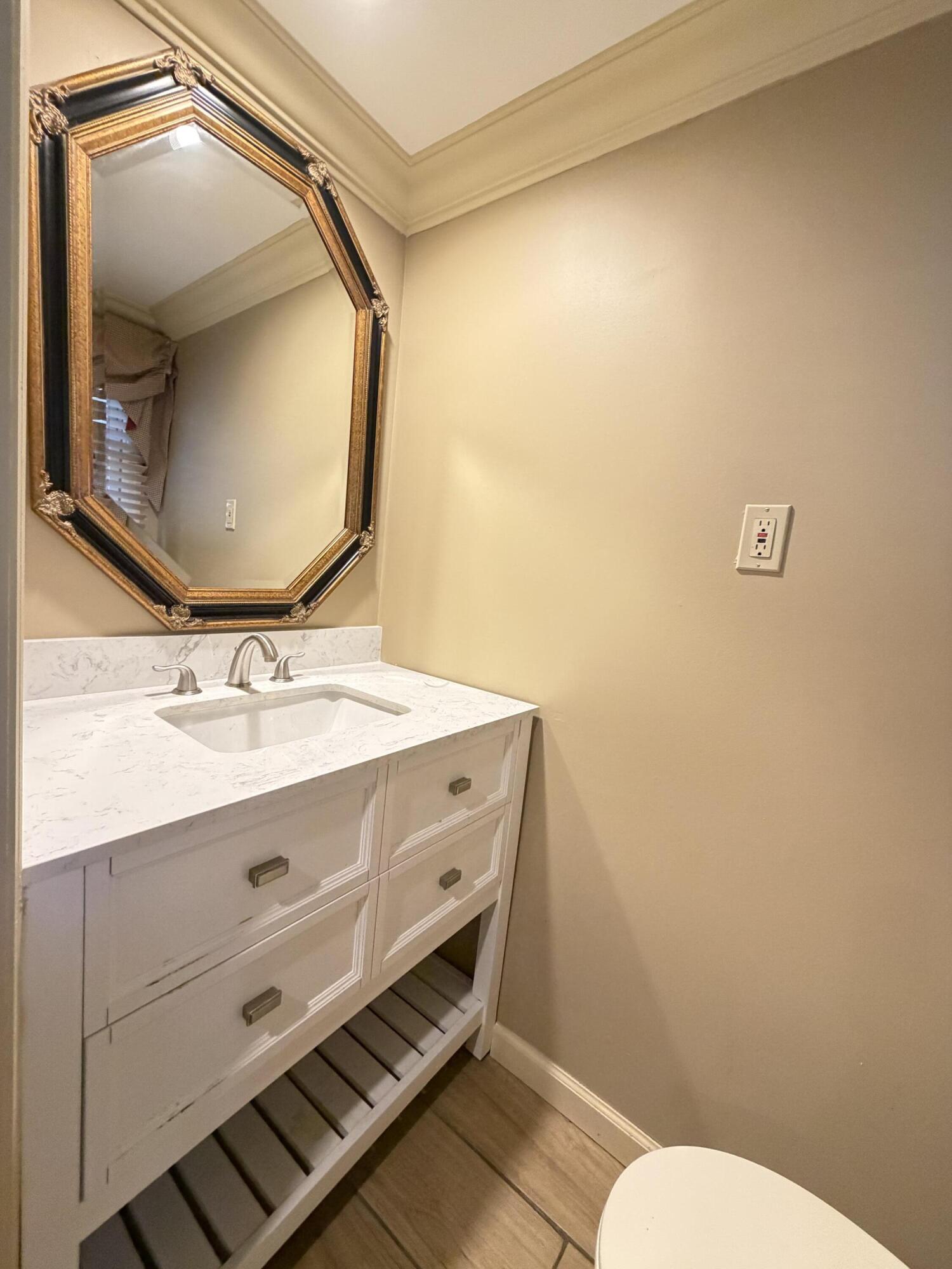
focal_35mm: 14
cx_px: 476
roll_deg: -6.5
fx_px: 513
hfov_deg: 85.7
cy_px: 634
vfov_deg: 102.1
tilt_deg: -6.8
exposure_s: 1/60
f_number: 2.2
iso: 500
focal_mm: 2.22
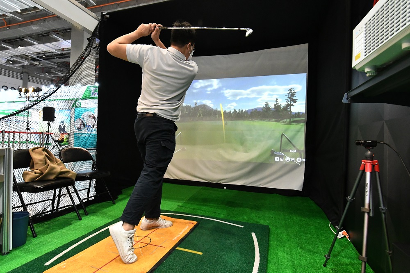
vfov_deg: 67.3
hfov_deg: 90.0
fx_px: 205
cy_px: 136
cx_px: 205
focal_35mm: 18
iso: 6400
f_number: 9.5
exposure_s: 1/90
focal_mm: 12
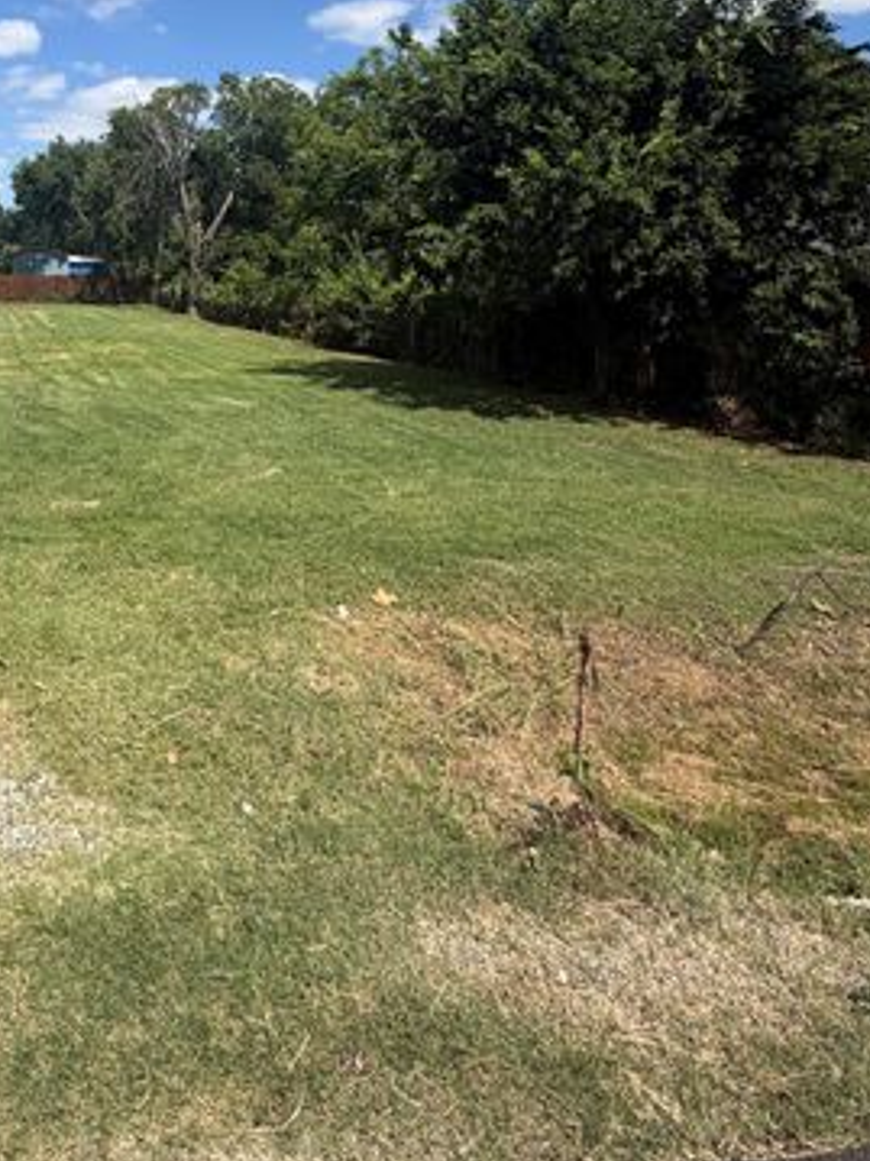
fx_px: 872
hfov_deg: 49.3
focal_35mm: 26
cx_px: 149
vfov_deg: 63.3
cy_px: 286
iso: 20
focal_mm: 2.22
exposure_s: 1/928
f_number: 2.2
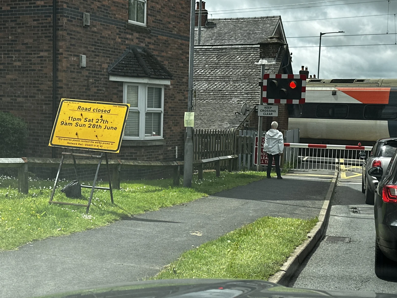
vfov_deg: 25.7
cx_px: 202
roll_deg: -1.9
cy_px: 156
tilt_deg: -5.5
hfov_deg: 33.8
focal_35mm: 57
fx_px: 654
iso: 64
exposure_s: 1/3058
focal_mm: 6.86
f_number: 1.78
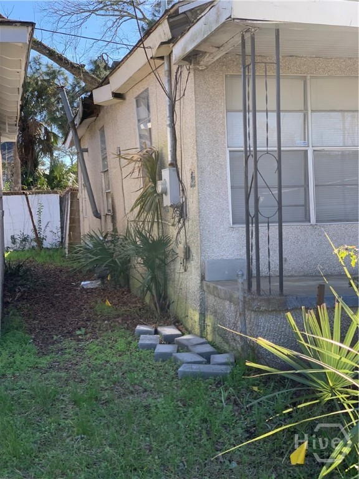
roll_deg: +1.0
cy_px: 240
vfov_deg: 36.8
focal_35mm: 52
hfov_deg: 28.0
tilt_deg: -1.7
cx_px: 180
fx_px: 719
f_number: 2.4
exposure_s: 1/148
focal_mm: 6
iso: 16
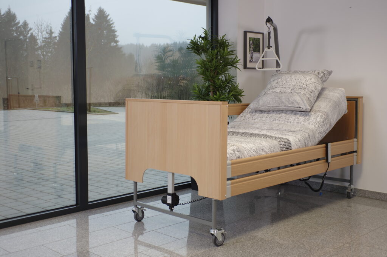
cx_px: 194
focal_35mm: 43
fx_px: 462
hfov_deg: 45.5
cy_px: 128
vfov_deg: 31.1
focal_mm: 29
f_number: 4
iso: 100
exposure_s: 1/15
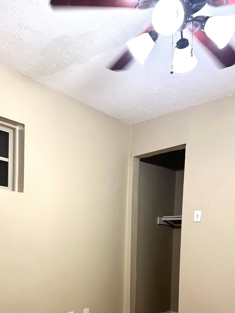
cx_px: 84
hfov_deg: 37.4
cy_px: 247
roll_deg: -2.2
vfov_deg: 46.6
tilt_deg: +1.0
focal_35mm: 38
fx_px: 344
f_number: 1.78
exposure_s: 1/60
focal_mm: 6.86
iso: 125
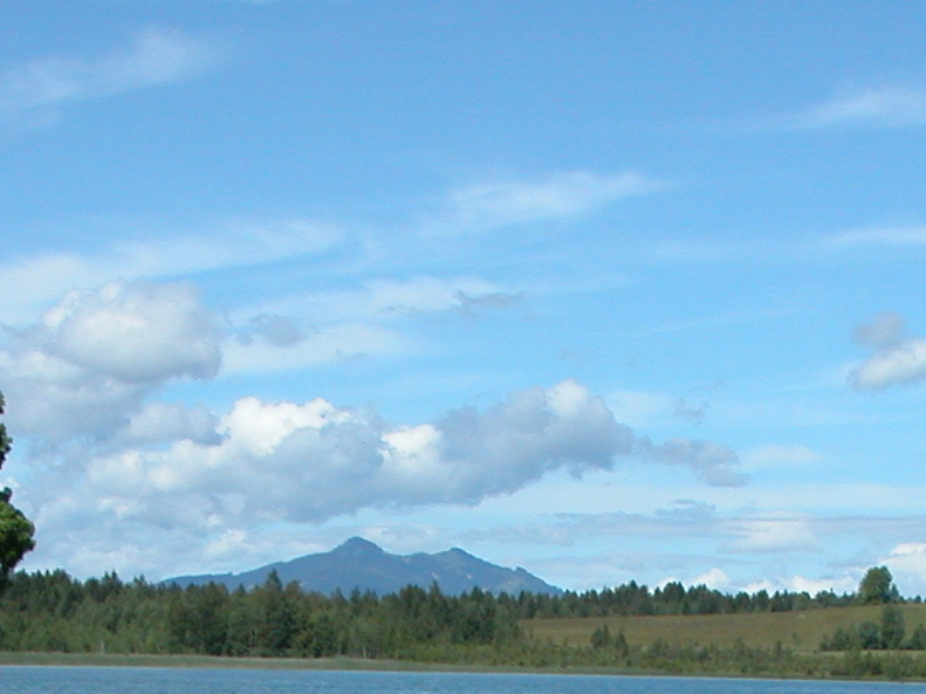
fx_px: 2942
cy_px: 1067
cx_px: 585
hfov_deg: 17.9
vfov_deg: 12.7
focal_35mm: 110
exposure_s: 1/412
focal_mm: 8.9
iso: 100
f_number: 6.3
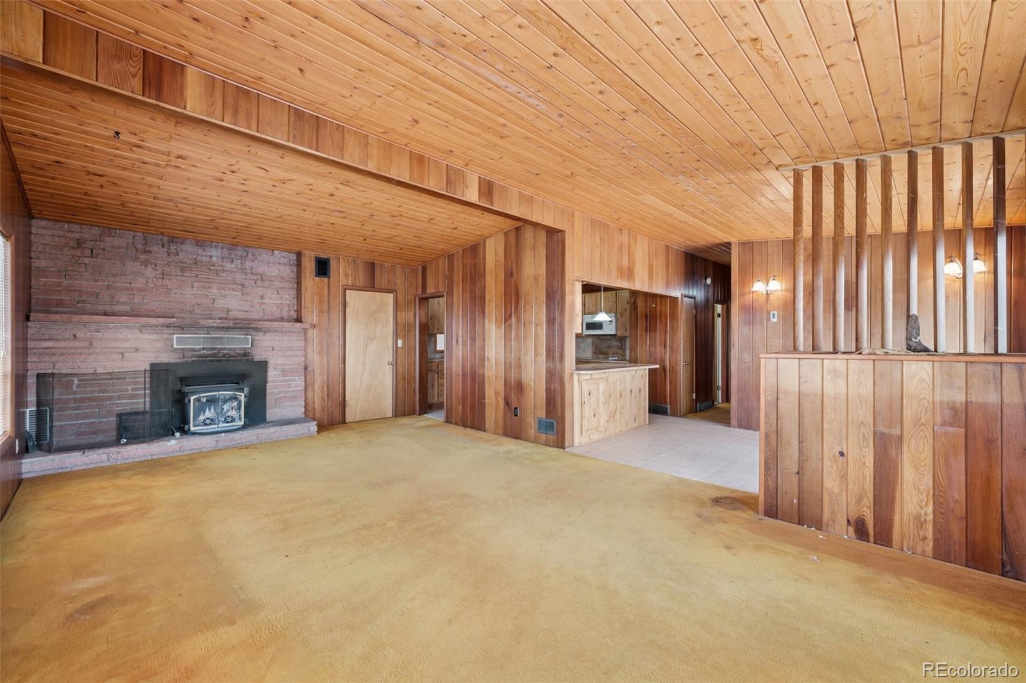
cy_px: 342
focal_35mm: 15
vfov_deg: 77.3
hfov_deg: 100.4
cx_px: 513
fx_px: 427
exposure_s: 1
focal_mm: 15
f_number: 11
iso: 100
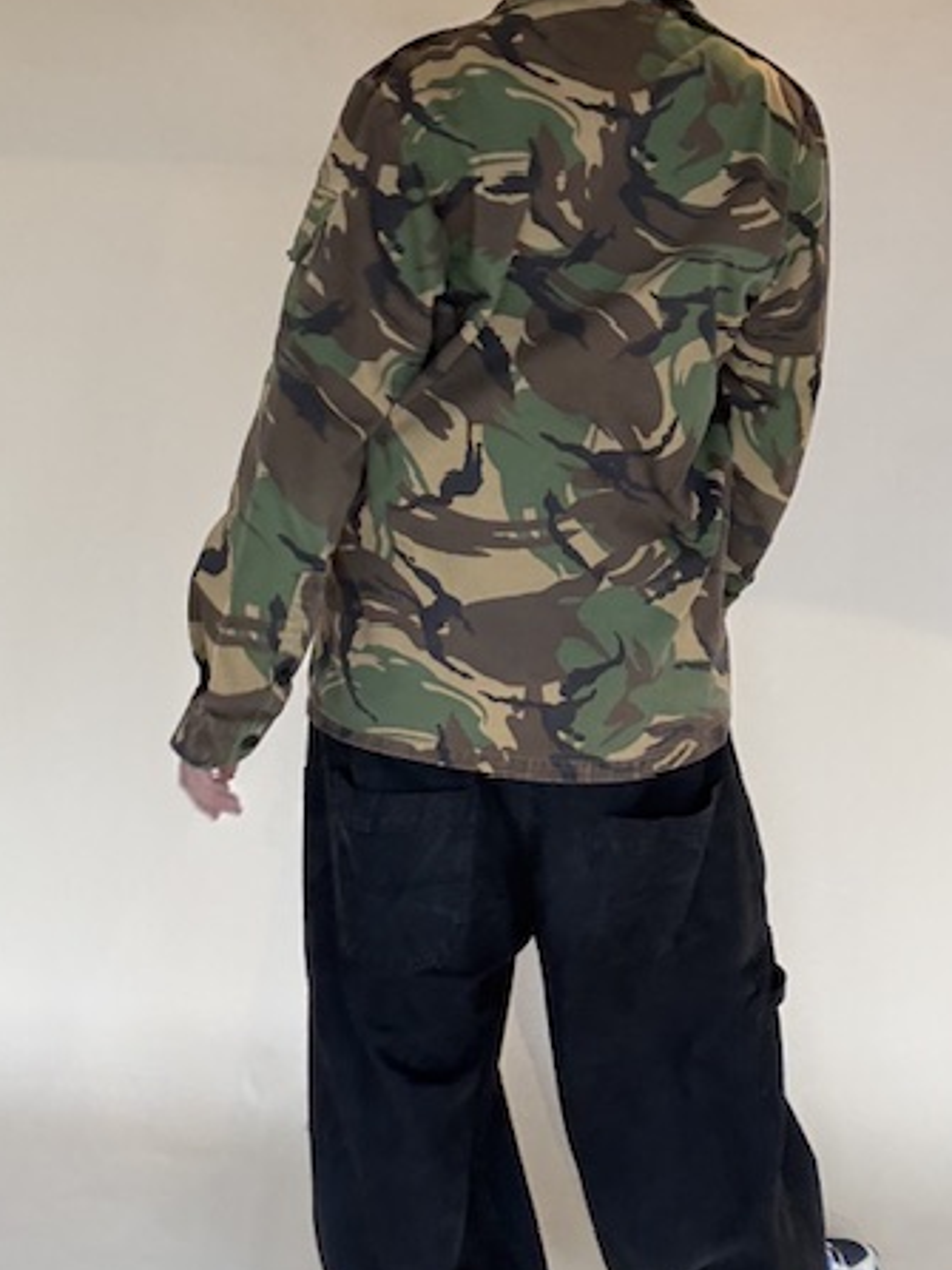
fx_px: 1578
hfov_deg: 33.5
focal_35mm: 43
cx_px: 551
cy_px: 492
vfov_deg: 43.6
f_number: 1.9
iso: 80
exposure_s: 1/77
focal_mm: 2.69
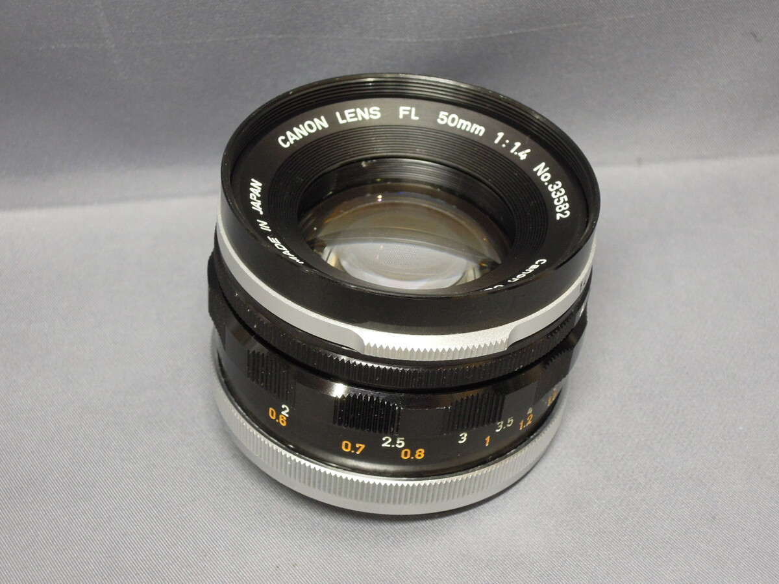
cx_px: 390
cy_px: 292
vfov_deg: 21.0
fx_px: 1575
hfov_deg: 27.8
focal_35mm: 70
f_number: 4.5
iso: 450
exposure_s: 1/25
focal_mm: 12.5
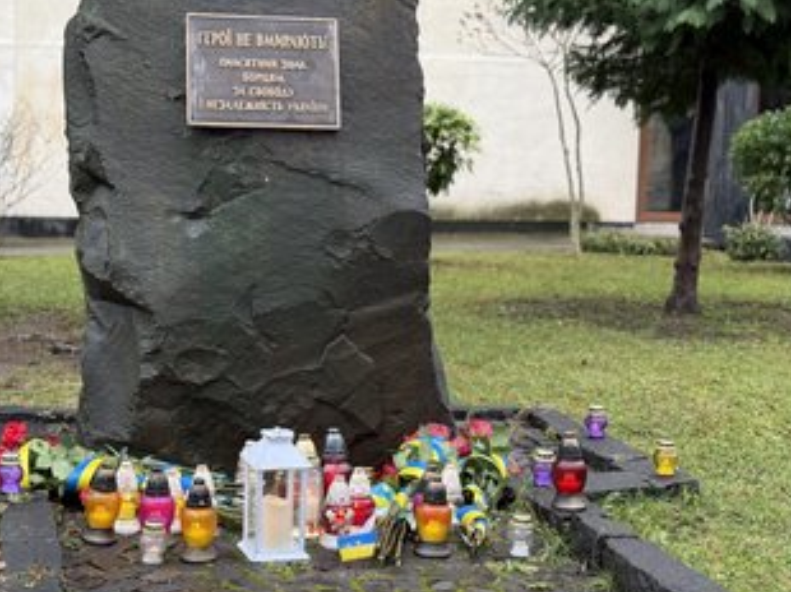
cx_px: 293
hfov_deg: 31.1
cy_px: 278
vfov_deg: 23.6
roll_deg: -1.0
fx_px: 1416
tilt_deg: -4.0
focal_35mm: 62
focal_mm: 6.76
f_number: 1.78
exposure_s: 1/121
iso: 80
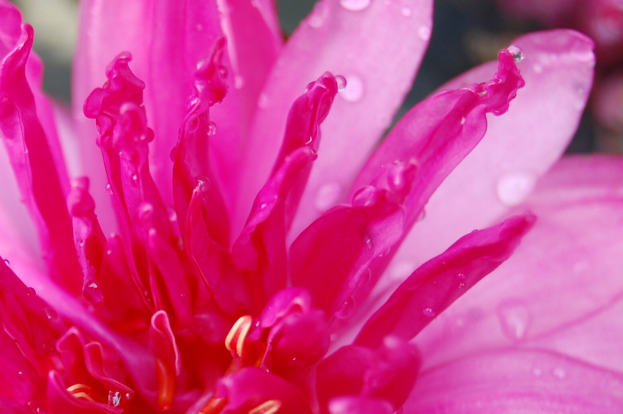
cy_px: 293
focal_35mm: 137
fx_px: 2365
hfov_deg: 14.9
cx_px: 151
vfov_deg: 10.0
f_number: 5.6
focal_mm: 55
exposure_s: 1/125
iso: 320
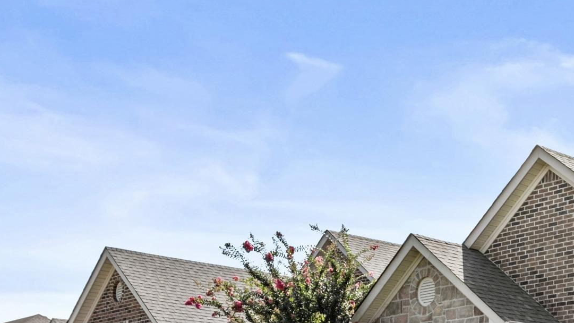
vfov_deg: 17.9
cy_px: 414
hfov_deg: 31.1
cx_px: 559
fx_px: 959
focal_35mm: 63
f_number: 8
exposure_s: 1/320
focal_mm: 17.4
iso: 400
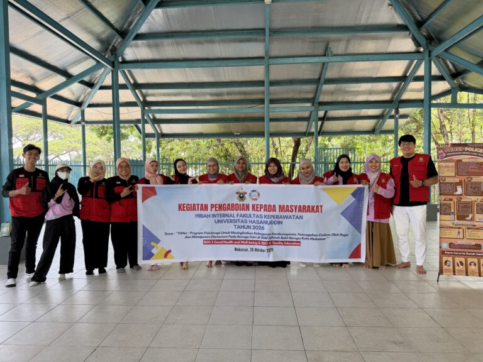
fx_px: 335
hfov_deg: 71.6
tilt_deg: -2.3
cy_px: 181
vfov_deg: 56.8
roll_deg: +1.2
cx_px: 242
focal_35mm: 24
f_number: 1.78
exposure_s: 1/207
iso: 80
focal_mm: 6.76
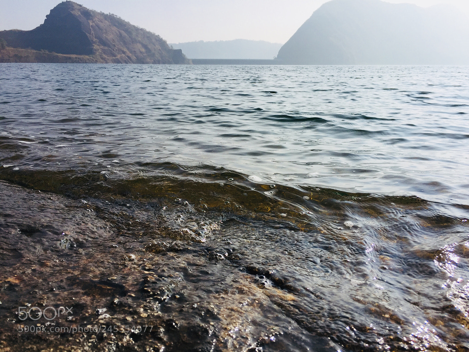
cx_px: 234
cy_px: 176
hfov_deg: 61.7
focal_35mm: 29
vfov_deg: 48.2
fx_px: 393
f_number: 2.2
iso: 32
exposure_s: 1/3049
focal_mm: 4.15
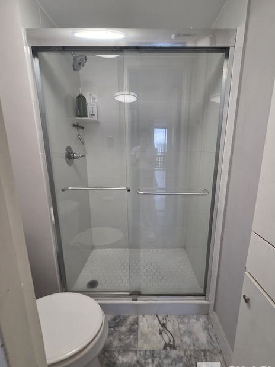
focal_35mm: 14
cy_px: 188
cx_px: 145
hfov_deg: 85.6
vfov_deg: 102.1
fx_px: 148
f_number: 2.2
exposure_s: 1/120
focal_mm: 2.2
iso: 160
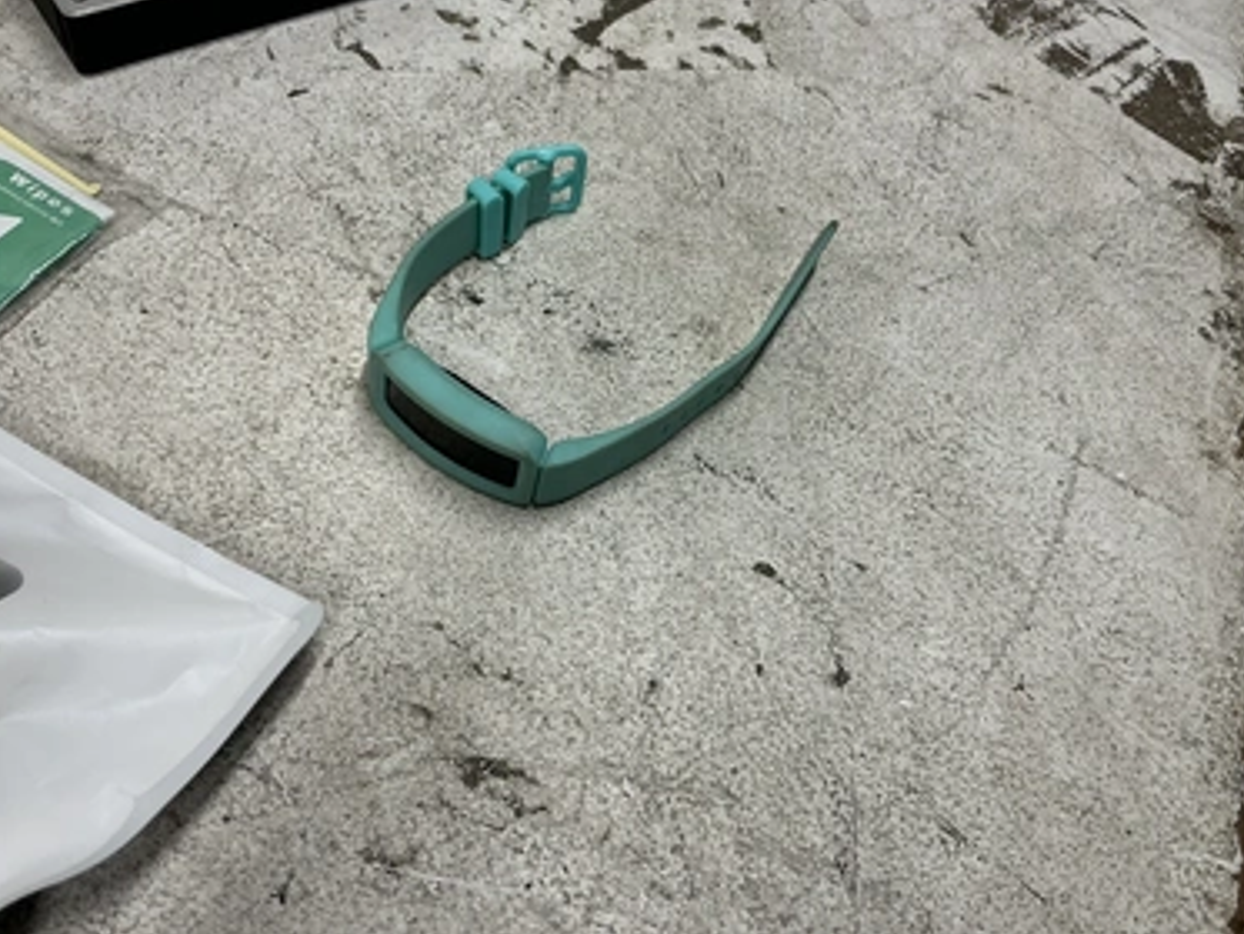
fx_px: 1078
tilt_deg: -53.4
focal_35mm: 30
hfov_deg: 59.9
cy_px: 437
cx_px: 620
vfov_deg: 46.8
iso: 25
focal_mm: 3
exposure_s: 1/120
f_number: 1.8
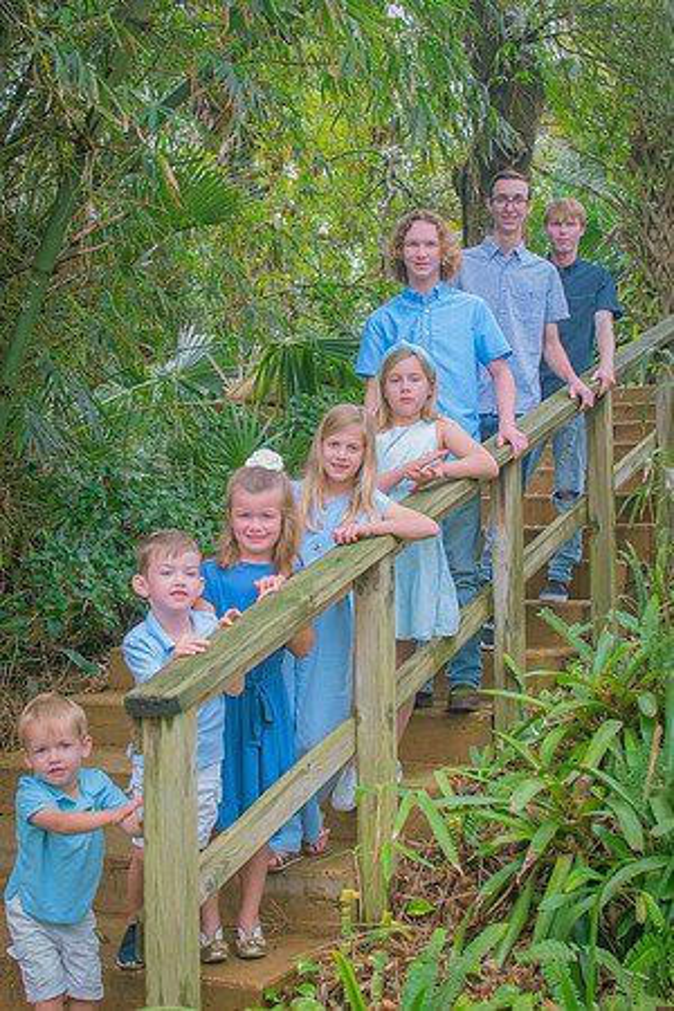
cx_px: 337
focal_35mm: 52
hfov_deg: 26.0
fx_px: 1460
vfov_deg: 38.2
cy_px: 506
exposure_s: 1/250
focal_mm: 35
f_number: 6.3
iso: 1000
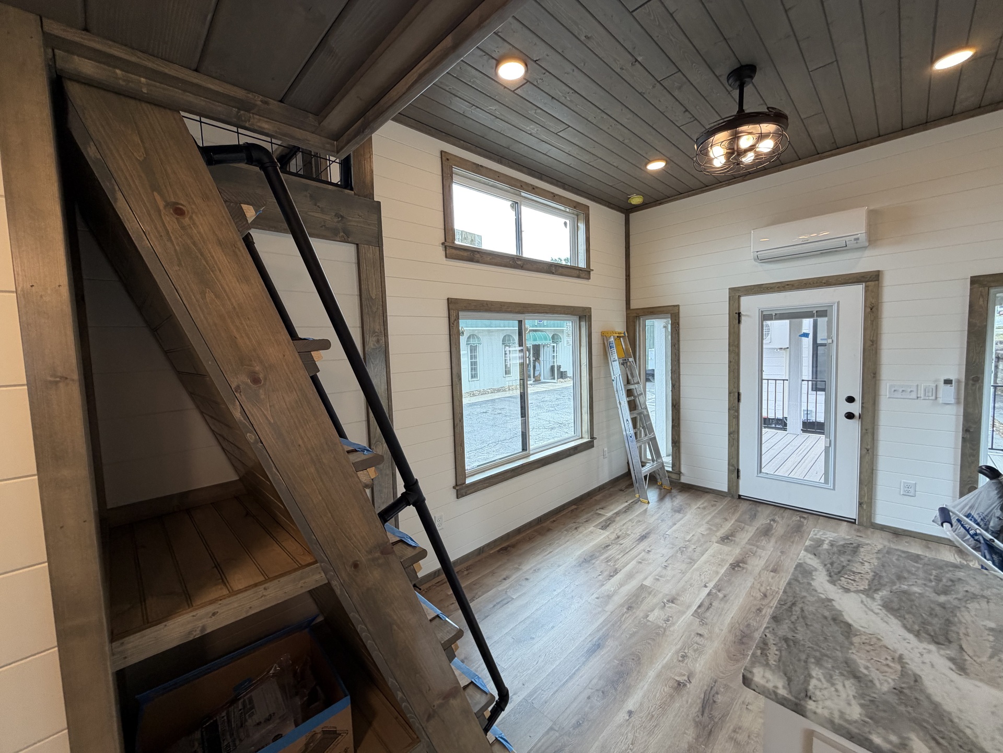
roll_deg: +3.6
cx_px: 502
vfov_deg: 85.7
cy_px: 376
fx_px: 406
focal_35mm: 14
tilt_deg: -5.4
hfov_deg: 102.1
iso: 125
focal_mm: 2.22
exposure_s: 1/120
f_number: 2.2
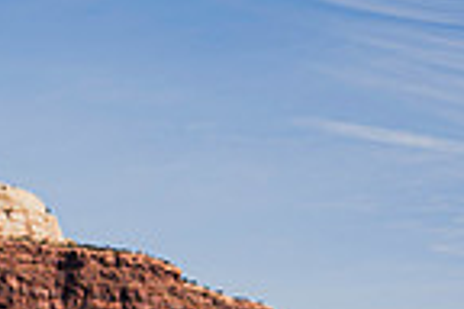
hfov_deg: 7.1
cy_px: 414
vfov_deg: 4.8
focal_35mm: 282
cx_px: -319
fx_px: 3634
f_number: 4.5
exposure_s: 1/1250
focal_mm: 70
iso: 160
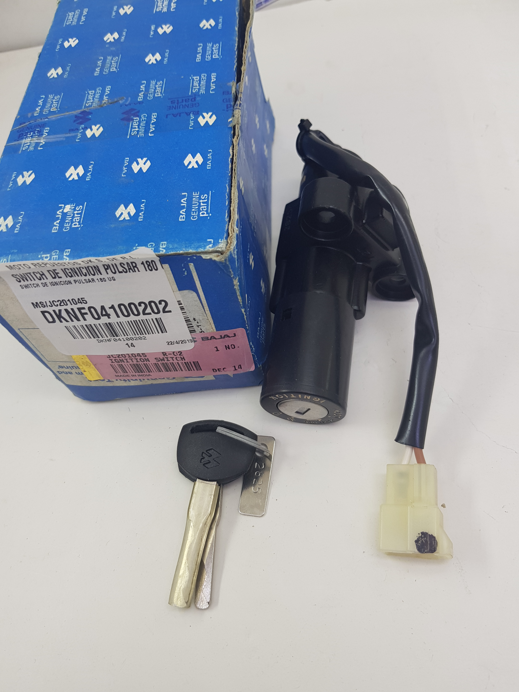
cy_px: 346
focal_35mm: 26
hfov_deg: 53.1
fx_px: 520
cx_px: 260
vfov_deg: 67.3
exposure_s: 1/60
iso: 50
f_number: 1.7
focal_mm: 4.2
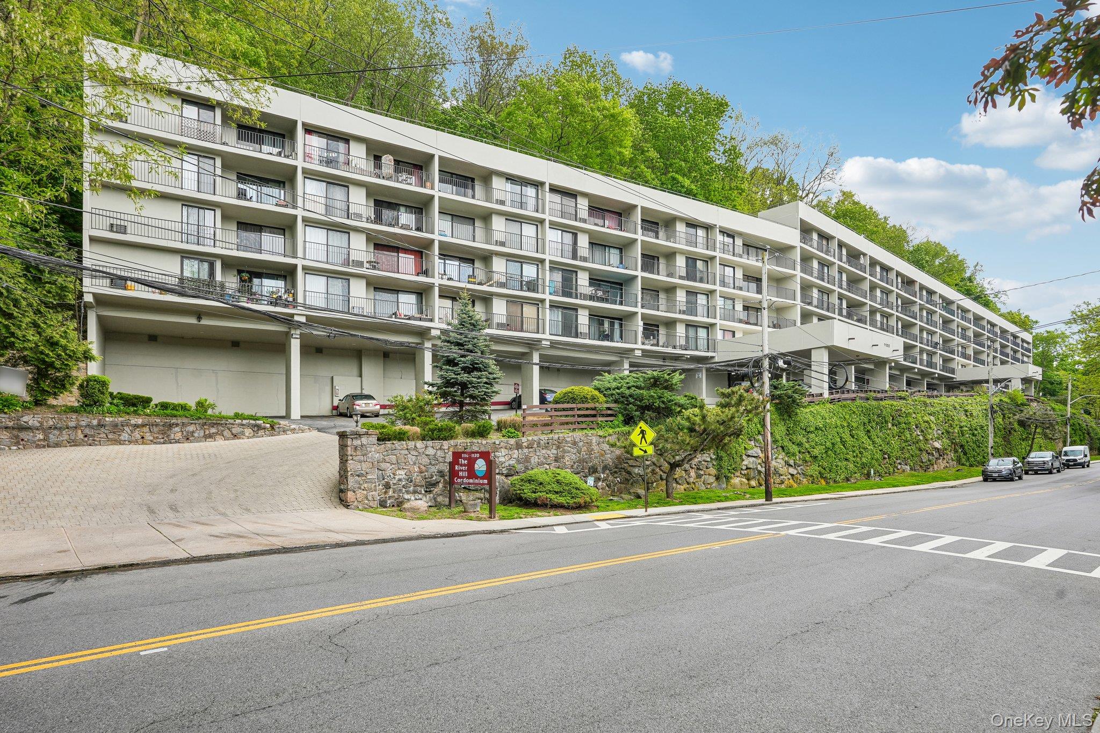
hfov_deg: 84.0
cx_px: 550
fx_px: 611
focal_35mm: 20
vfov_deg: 61.9
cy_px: 366
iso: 100
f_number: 8
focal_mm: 20
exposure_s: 1/60
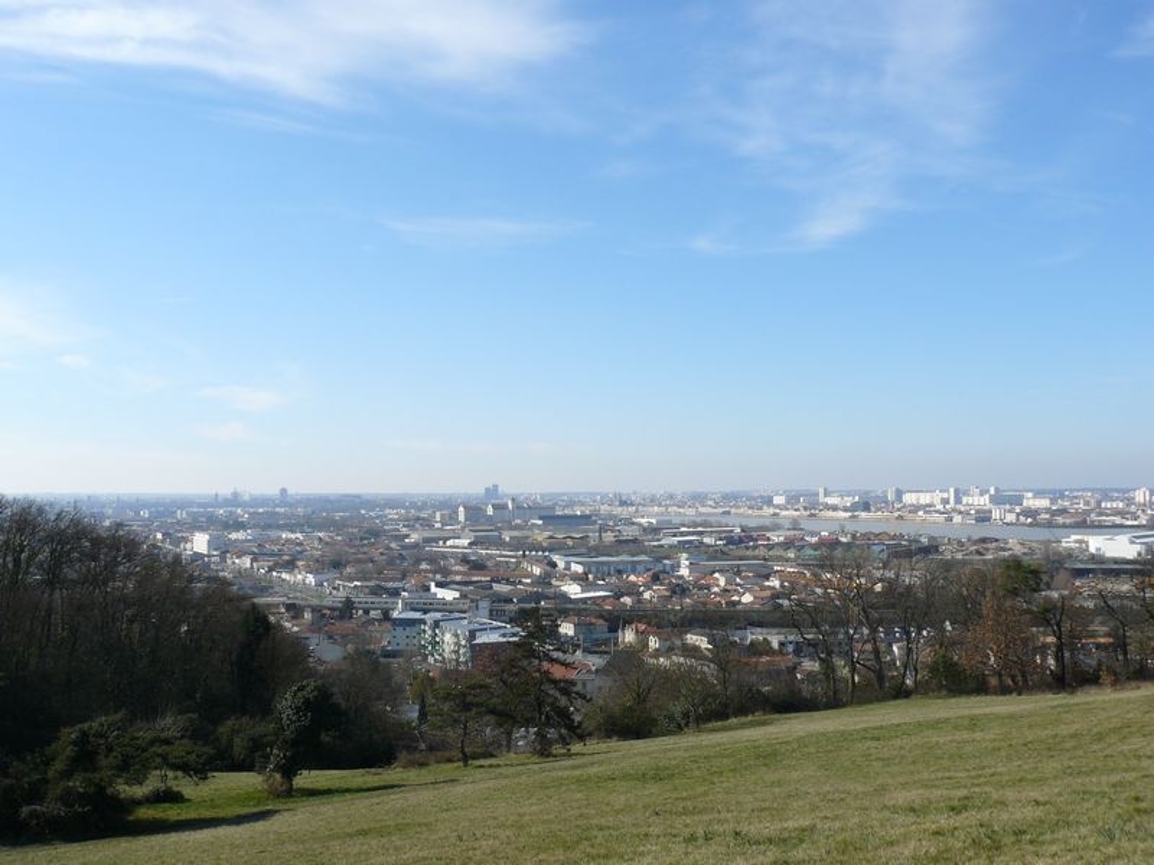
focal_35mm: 36
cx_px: 577
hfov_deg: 51.4
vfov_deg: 39.7
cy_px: 432
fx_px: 1200
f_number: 5.6
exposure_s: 1/400
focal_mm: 6
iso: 100
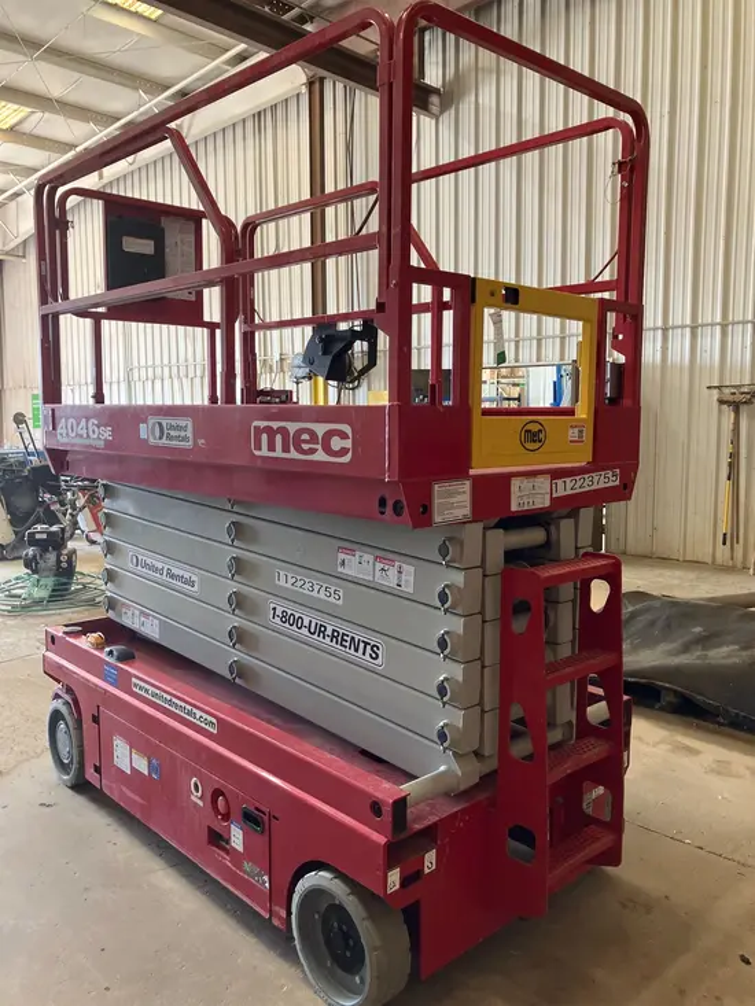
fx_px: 814
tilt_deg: -3.1
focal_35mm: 28
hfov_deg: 49.8
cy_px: 503
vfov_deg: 63.4
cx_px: 378
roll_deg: +0.2
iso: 100
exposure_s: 1/60
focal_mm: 3.99
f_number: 1.8
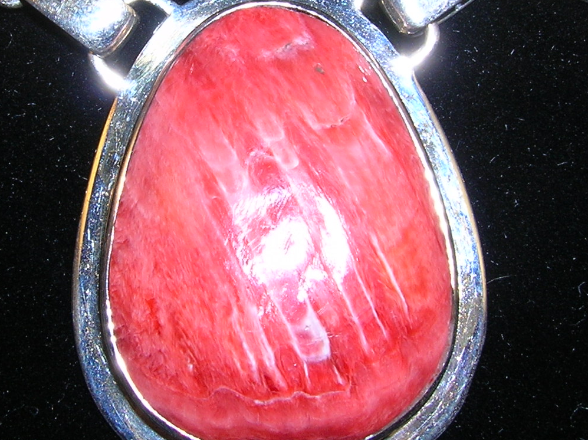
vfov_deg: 18.7
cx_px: 214
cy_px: 74
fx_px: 1324
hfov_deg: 25.0
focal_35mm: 78
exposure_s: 1/60.1
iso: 50
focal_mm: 5.7
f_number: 4.9
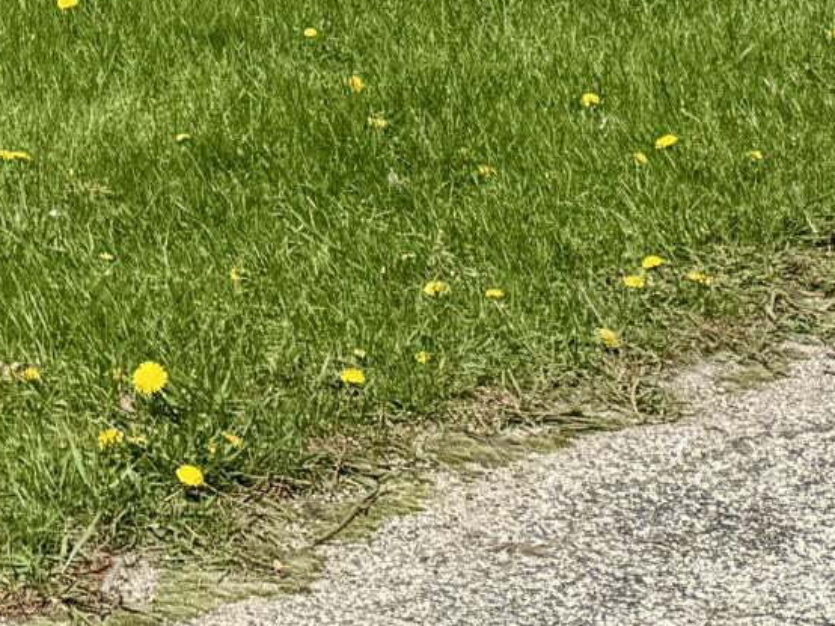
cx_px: -1136
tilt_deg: +2.3
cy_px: -836
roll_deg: +0.2
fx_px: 3134
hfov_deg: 12.2
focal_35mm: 130
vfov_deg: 10.1
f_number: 1.78
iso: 80
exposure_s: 1/7353
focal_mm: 6.76
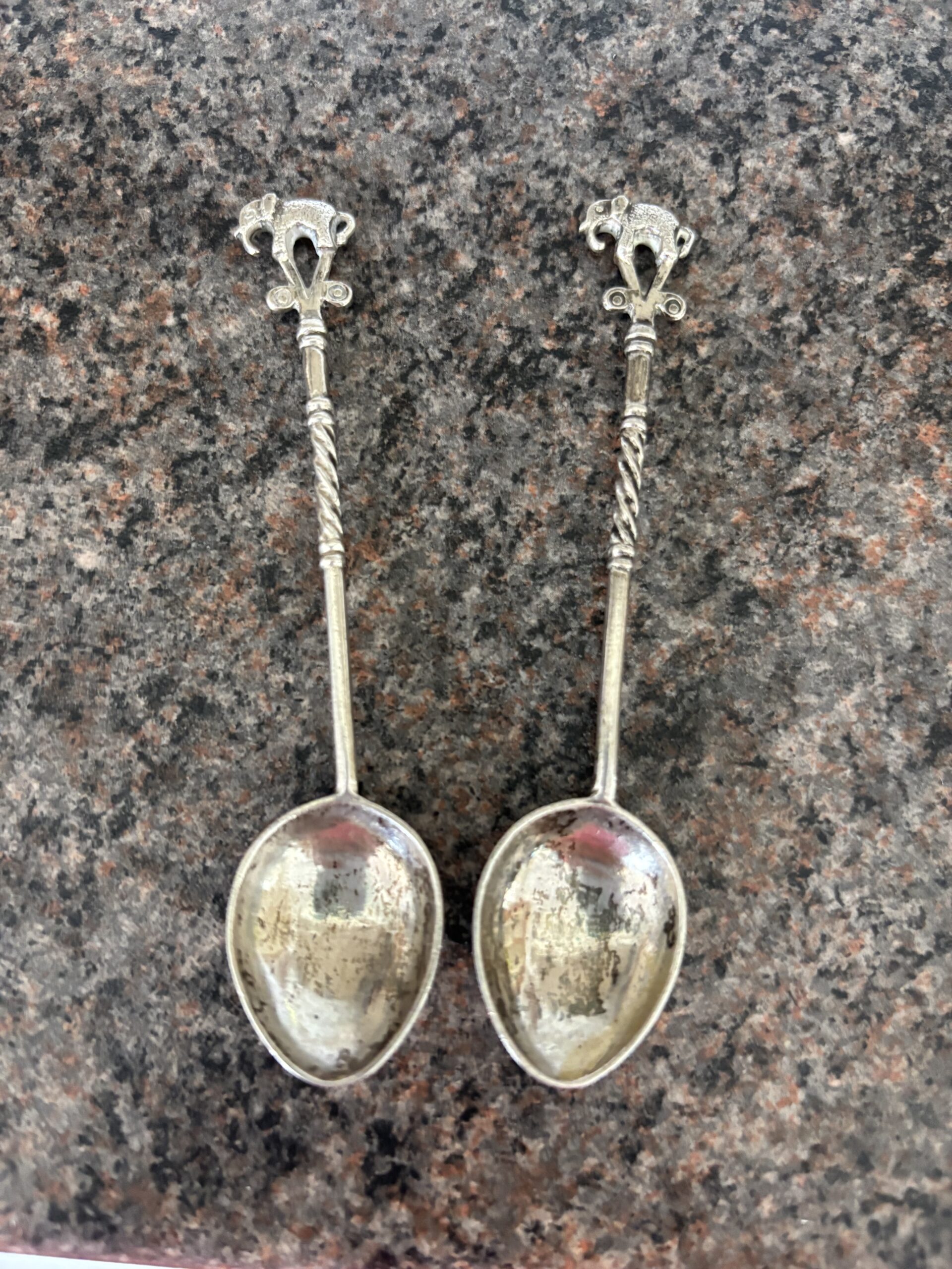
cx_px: 476
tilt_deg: -79.9
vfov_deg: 67.3
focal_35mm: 26
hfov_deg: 53.1
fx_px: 953
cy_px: 634
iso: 500
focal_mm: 5.96
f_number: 1.6
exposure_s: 1/60
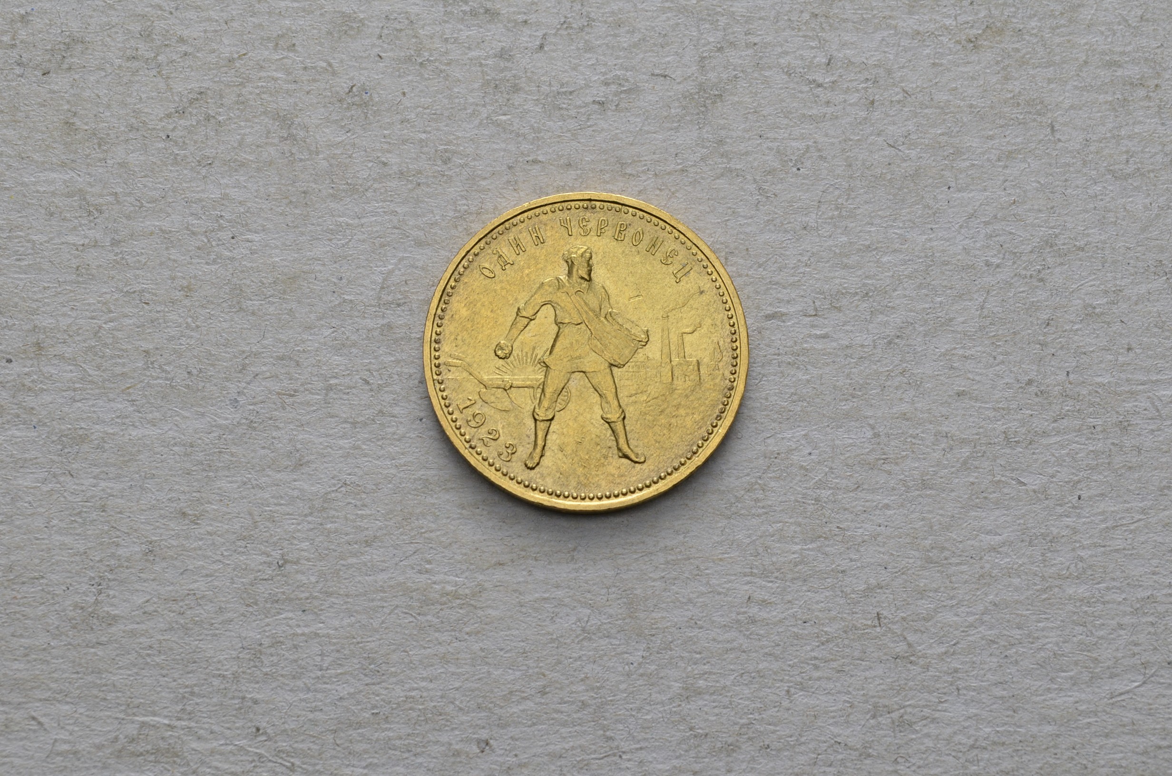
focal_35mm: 82
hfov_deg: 24.7
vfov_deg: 16.5
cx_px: 586
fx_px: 2680
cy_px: 388
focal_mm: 55
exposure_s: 1/250
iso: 400
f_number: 14
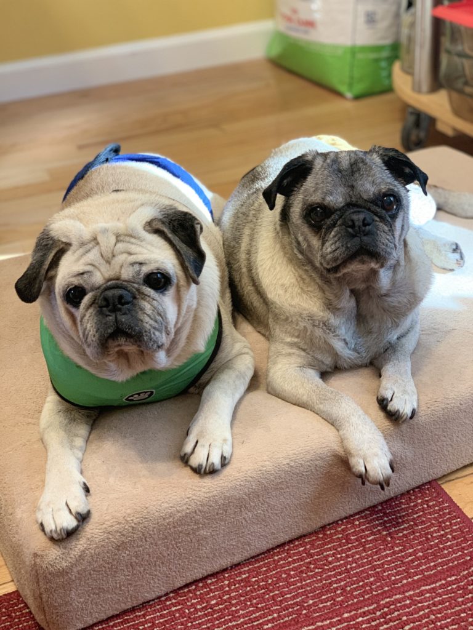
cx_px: 236
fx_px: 947
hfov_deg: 28.0
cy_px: 315
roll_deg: +3.2
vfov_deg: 36.8
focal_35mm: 52
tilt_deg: -31.1
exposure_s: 1/60
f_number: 2.4
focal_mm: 6
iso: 200
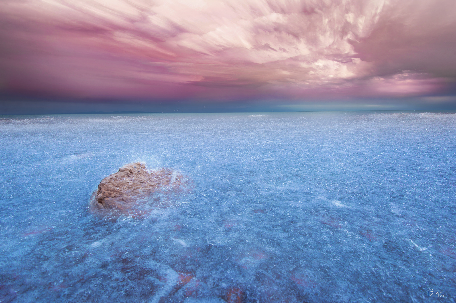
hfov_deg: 93.3
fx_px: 215
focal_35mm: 17
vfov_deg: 70.4
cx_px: 228
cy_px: 152
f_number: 8
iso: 100
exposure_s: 1/320
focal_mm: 17
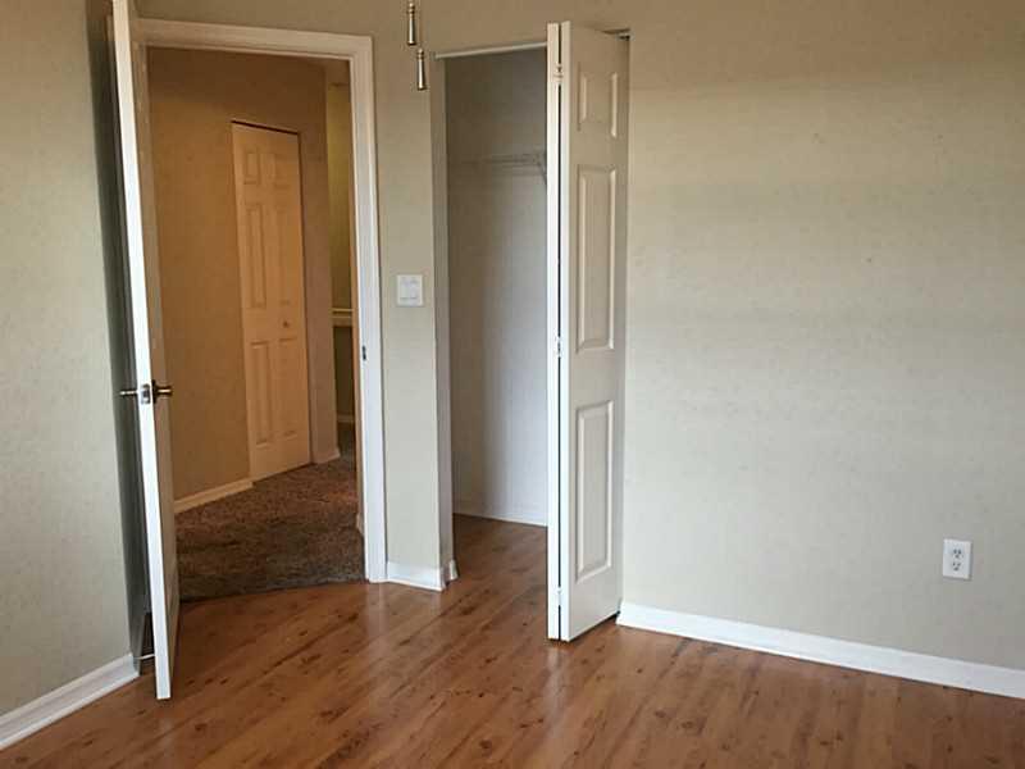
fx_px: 859
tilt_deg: -8.9
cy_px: 384
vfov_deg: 48.2
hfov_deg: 61.7
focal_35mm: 29
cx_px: 512
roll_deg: -0.5
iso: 80
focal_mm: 4.15
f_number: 2.2
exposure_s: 1/30
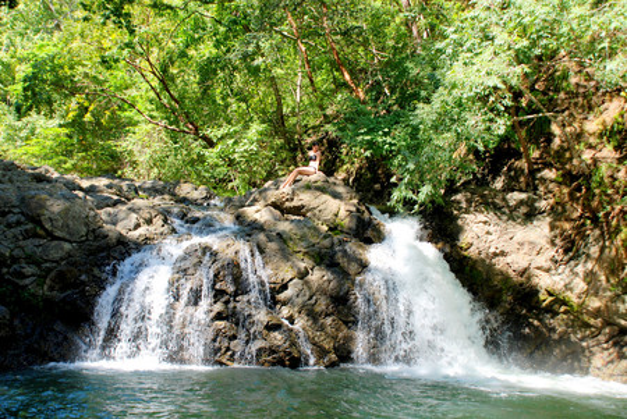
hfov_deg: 41.1
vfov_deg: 28.1
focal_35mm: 48
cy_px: 210
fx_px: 837
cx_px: 314
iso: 125
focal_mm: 32
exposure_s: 1/125
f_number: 5.6
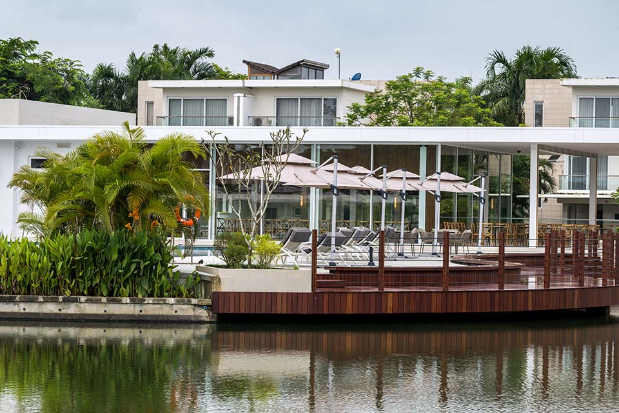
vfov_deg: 11.4
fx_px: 2063
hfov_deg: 17.1
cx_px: 310
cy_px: 206
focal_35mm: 120
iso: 320
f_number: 9
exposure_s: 1/500
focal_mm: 120
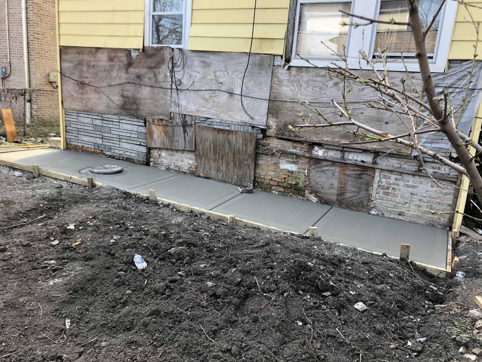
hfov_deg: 63.4
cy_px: 181
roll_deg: -3.5
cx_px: 241
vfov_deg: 49.7
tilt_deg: -13.0
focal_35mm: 28
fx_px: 390
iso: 32
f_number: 1.8
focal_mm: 4
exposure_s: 1/120
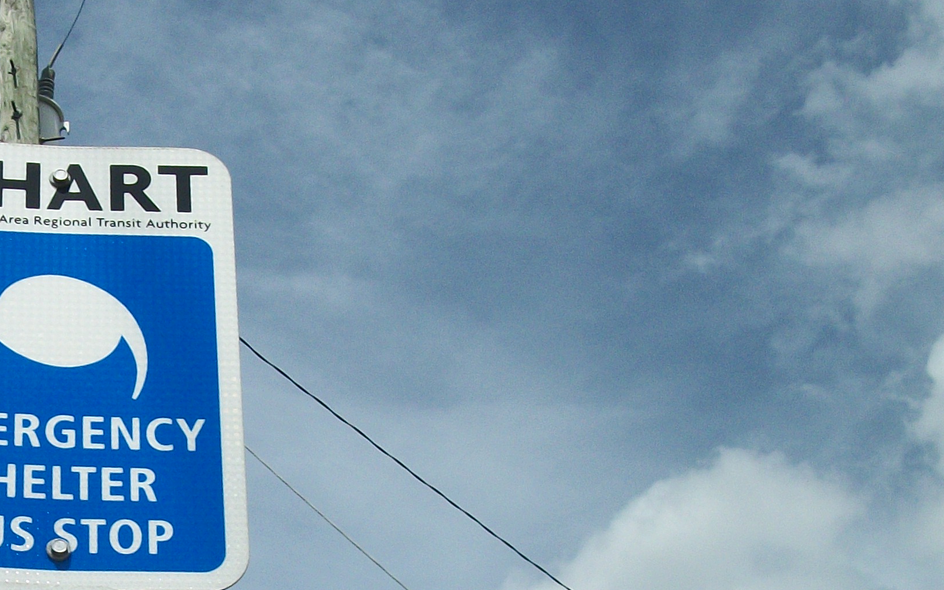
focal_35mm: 83
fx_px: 2135
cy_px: 577
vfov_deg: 15.5
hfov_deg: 24.0
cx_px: 34
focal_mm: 5.7
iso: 80
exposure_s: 1/320
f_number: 8.8
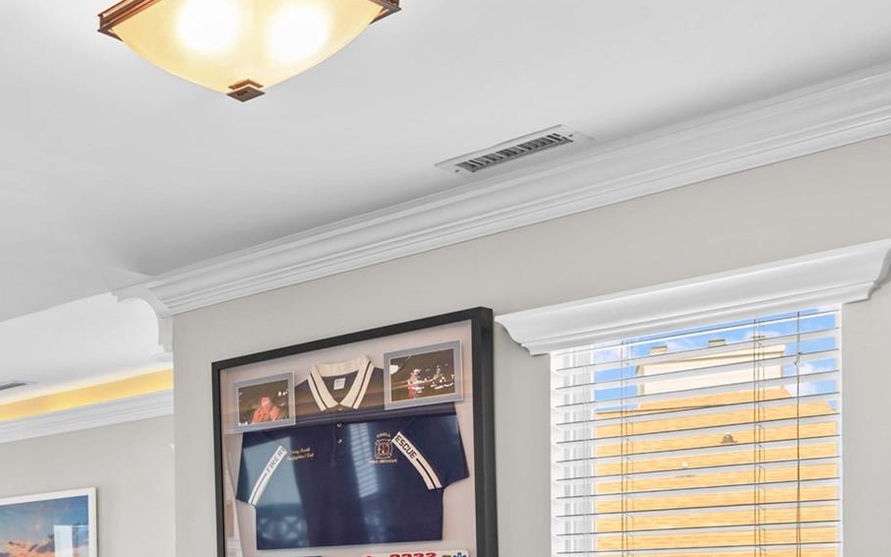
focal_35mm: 53
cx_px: -80
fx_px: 1287
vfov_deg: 23.0
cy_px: 606
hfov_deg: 33.5
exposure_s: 1/2
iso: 100
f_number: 8
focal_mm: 23
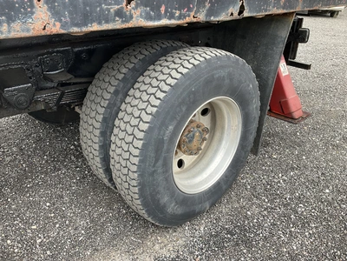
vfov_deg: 48.2
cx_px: 174
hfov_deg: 61.7
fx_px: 291
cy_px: 130
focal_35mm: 29
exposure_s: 1/122
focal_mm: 3
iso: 20
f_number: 1.8
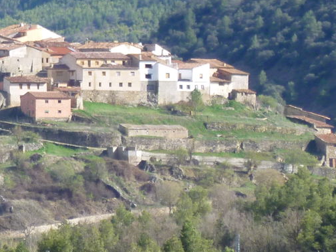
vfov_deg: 2.1
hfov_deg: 2.8
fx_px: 6822
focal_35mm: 703
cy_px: -49
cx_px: -161
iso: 100
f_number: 5.5
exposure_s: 1/160
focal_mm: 32.8
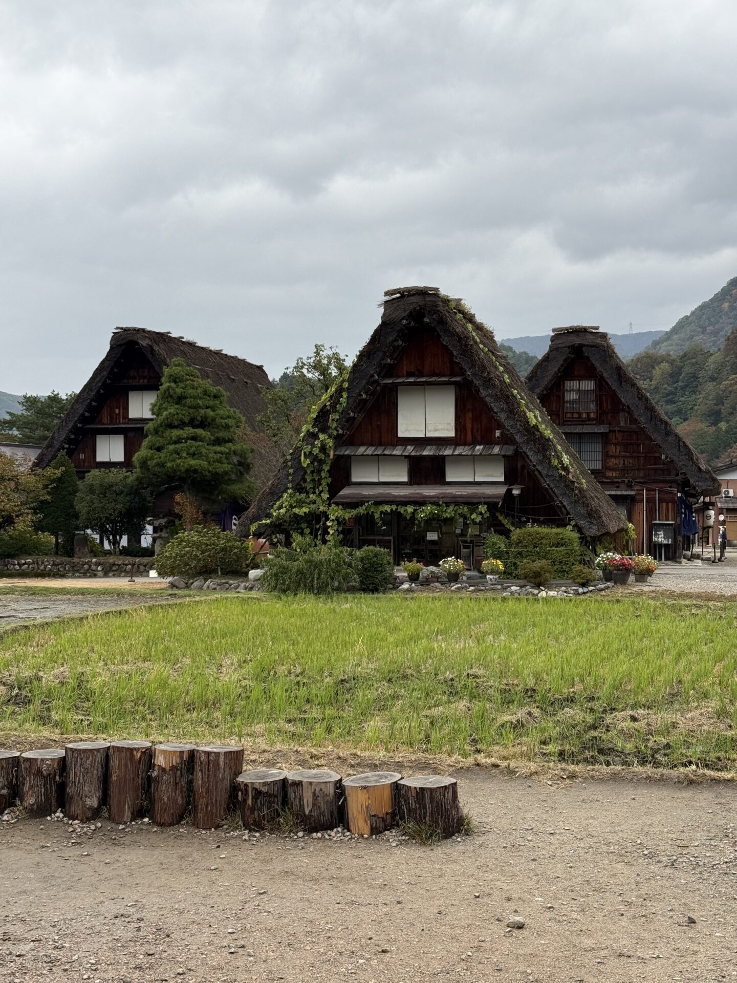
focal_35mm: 48
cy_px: 492
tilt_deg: +2.6
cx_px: 368
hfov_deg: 30.3
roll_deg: -1.5
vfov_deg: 39.7
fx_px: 1363
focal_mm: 6.76
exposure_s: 1/794
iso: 64
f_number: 1.78
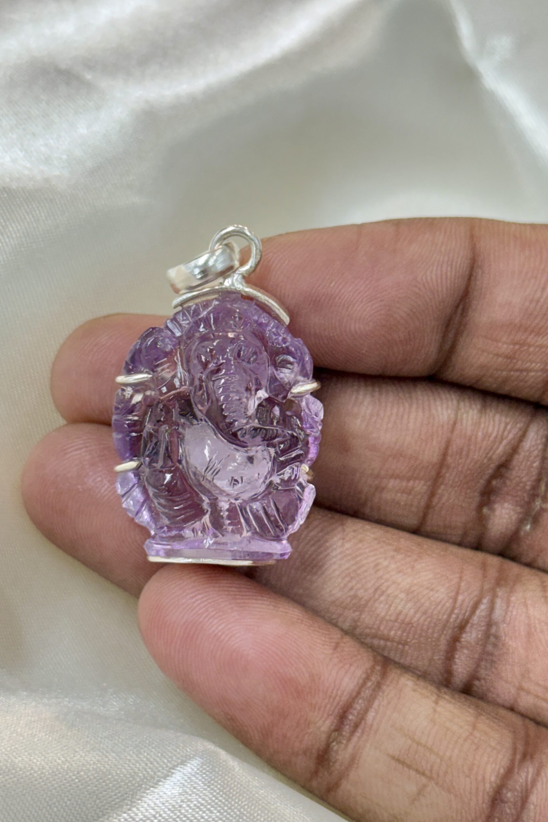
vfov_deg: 39.6
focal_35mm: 50
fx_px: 1142
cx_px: 242
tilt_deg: -52.3
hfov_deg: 27.0
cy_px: 411
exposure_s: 1/100
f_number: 1.78
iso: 125
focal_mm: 6.76
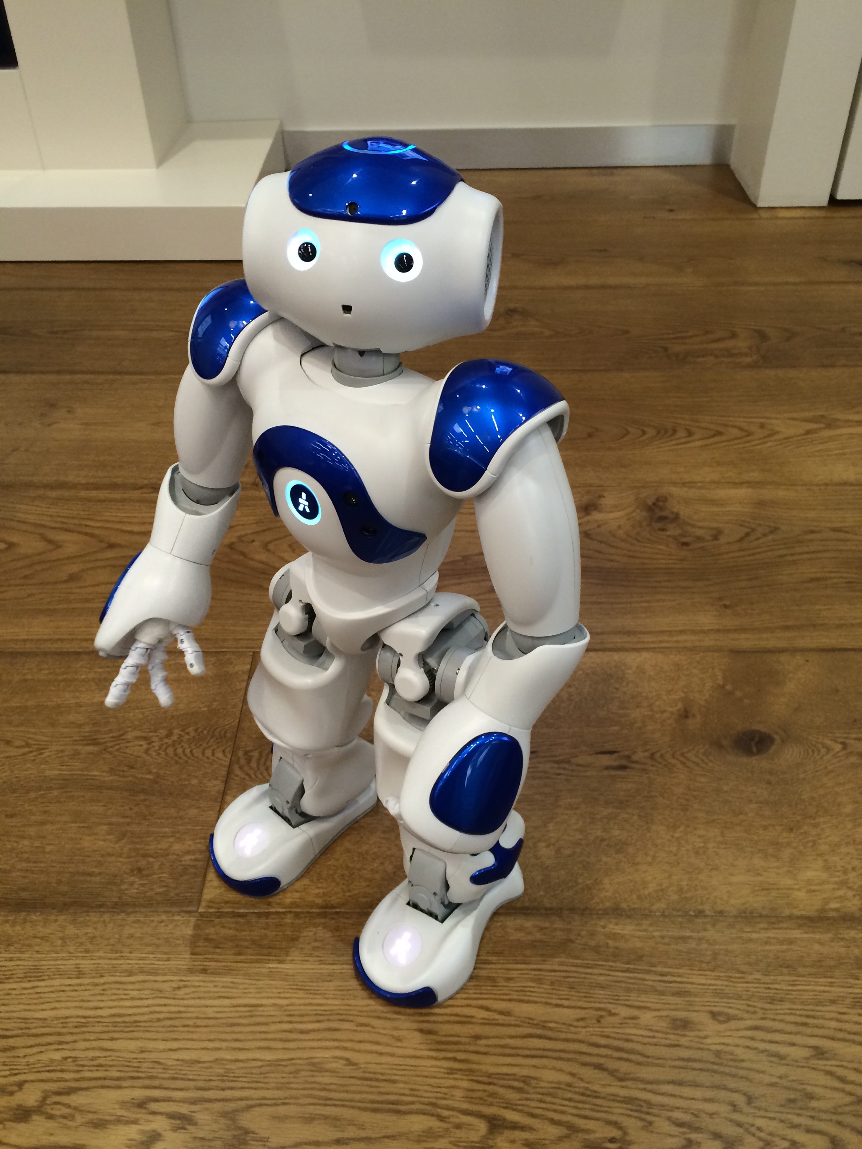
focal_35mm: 29
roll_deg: +2.8
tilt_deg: -40.7
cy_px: 574
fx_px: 963
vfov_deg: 61.7
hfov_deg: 48.2
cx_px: 431
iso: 64
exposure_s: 1/33
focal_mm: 4.15
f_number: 2.2
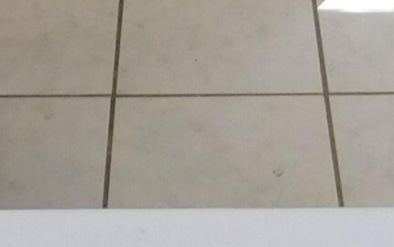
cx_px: 252
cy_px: -741
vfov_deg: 6.3
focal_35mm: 170
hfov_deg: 12.3
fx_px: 1826
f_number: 3
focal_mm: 4
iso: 125
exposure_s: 1/40
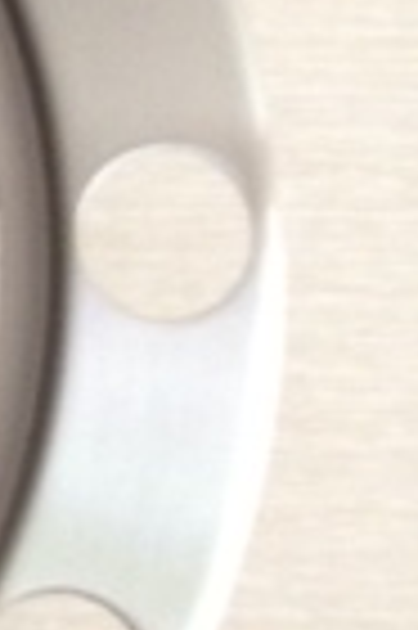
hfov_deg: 7.5
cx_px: -652
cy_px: 320
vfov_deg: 12.3
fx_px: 2916
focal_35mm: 167
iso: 160
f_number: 2.4
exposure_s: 1/20
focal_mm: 4.28
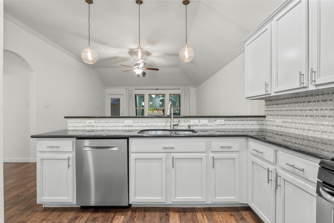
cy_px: 112
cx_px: 167
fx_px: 149
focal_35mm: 16
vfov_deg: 73.8
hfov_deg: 96.7
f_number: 8
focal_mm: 16
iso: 2000
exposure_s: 1/5
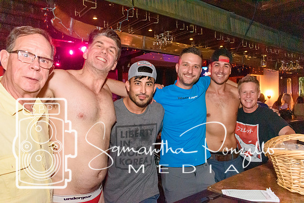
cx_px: 152
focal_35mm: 27
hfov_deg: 67.4
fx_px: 228
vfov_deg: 48.0
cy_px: 102
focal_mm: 18
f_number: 3.5
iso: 6400
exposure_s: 1/60
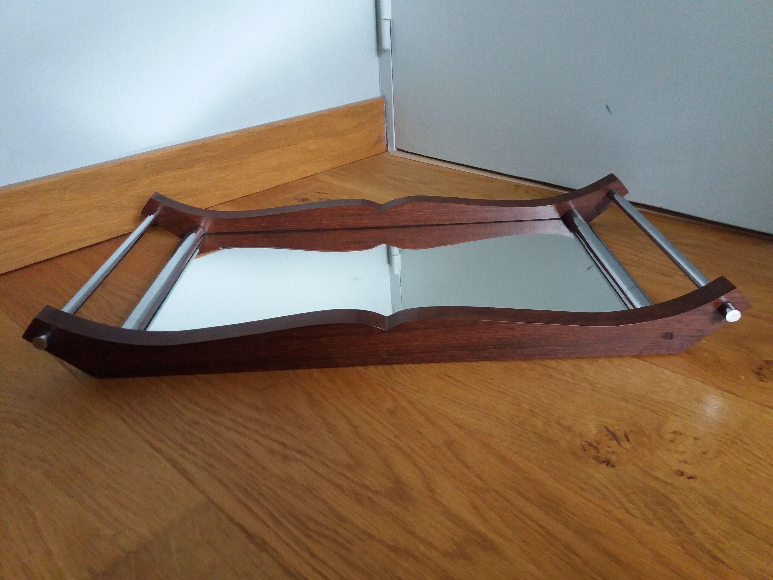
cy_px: 290
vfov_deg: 49.7
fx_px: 625
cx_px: 386
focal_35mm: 28
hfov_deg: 63.4
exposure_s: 1/17
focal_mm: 3.7
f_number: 1.9
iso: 250
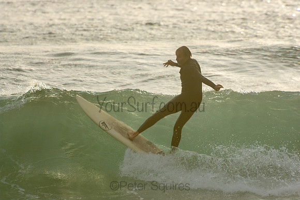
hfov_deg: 3.4
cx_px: 150
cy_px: 100
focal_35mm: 600
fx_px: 5001
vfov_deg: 2.3
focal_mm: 400
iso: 200
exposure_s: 1/1000
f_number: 5.6
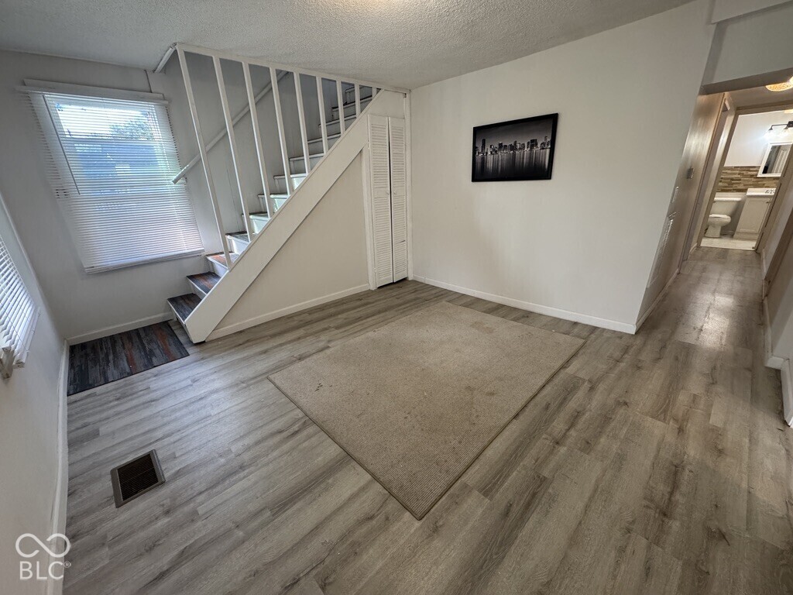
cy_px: 298
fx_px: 321
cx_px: 396
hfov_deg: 102.1
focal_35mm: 14
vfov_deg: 85.7
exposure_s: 1/120
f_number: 2.2
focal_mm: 2.22
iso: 320
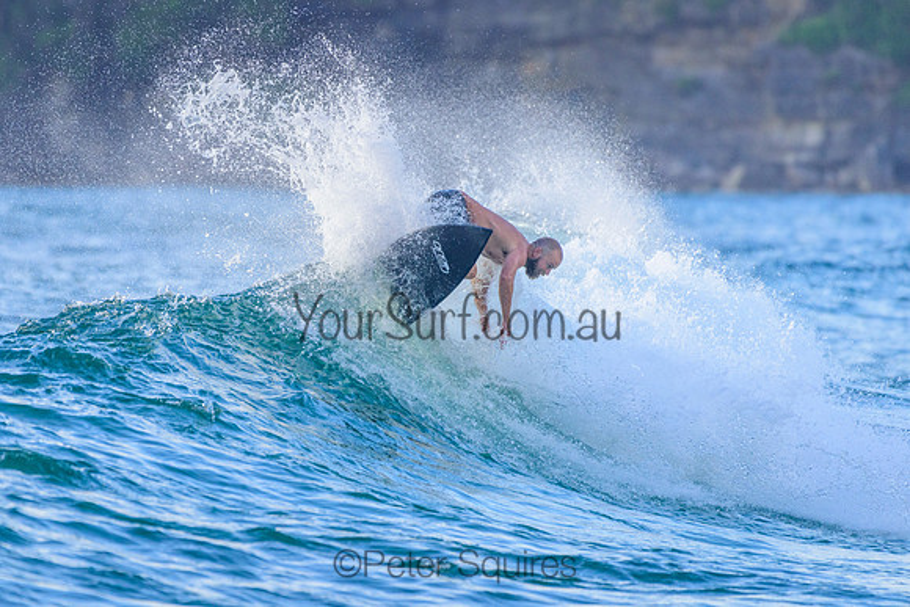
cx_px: 380
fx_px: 15501
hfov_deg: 3.4
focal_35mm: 613
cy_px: 307
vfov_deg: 2.2
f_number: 5.6
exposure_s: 1/2000
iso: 720
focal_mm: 500
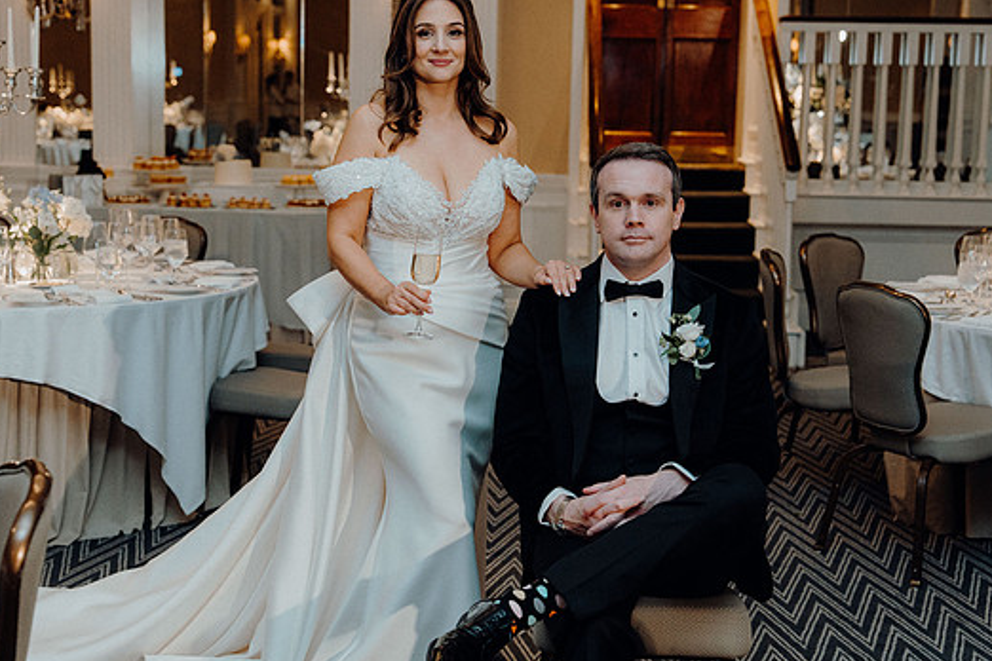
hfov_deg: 33.4
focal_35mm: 60
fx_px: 1653
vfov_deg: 22.6
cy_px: 320
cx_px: 477
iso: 2500
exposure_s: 1/200
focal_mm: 54
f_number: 3.5
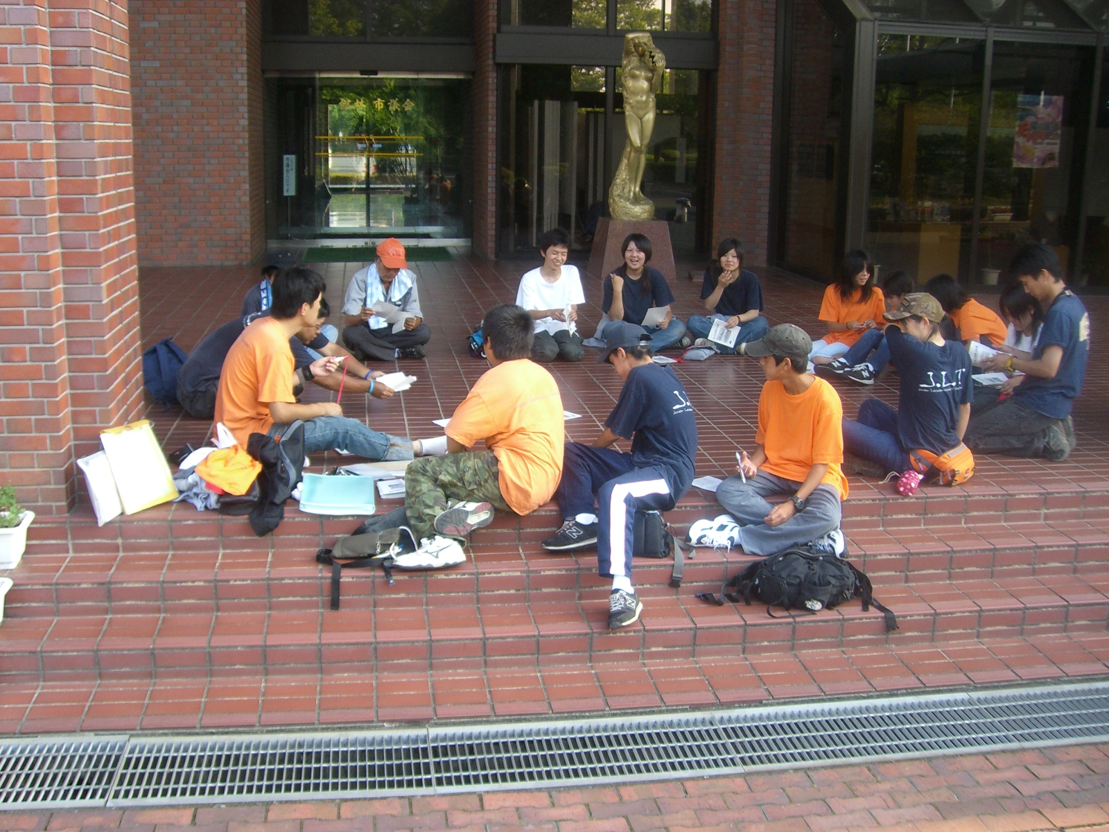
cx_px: 554
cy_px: 416
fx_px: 1217
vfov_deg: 37.7
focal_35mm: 38
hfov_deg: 49.0
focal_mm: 6.2
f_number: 2.7
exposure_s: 1/200
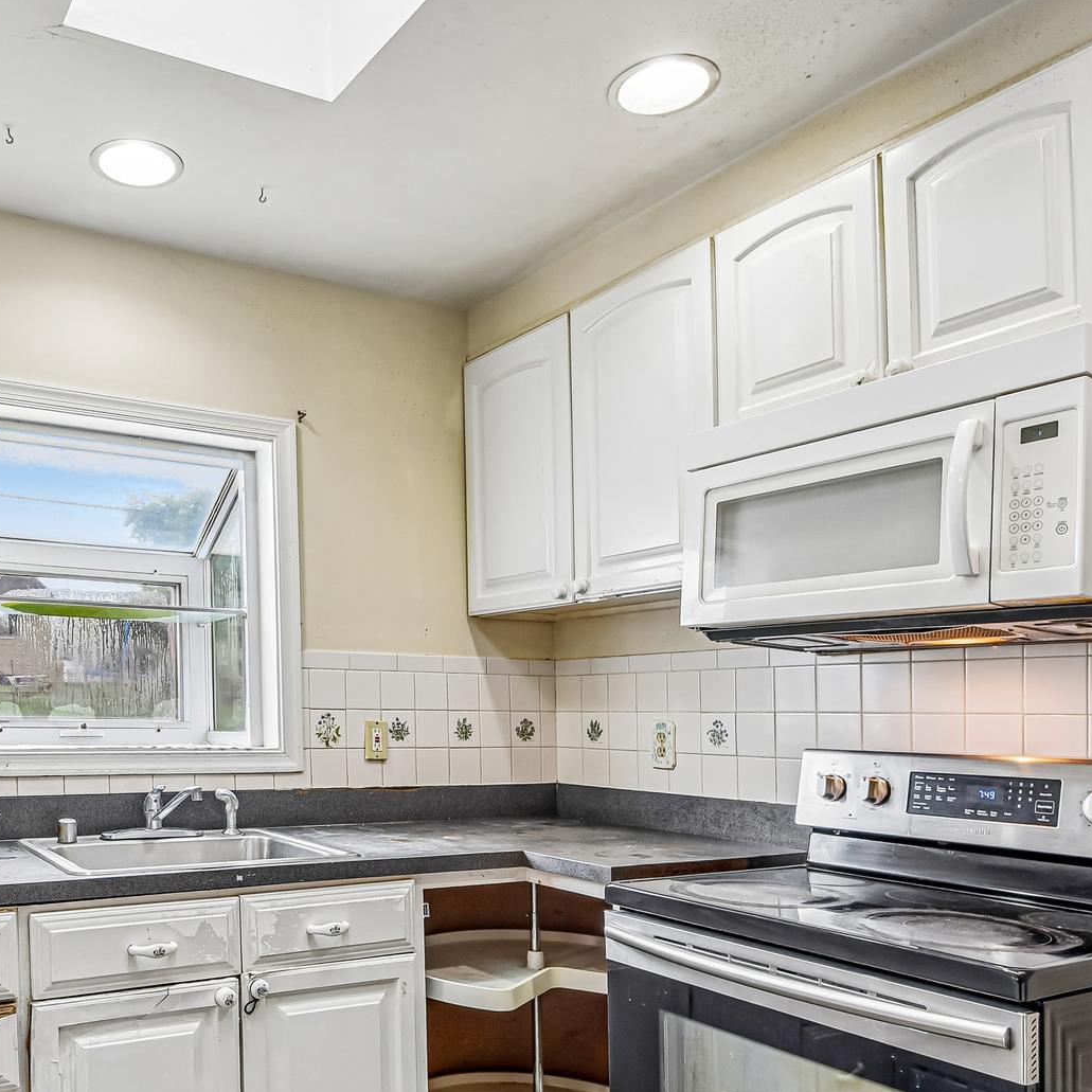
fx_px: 964
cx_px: 323
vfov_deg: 58.1
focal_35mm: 27
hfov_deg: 57.1
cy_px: 702
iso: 400
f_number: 8
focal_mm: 16
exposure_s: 1/30
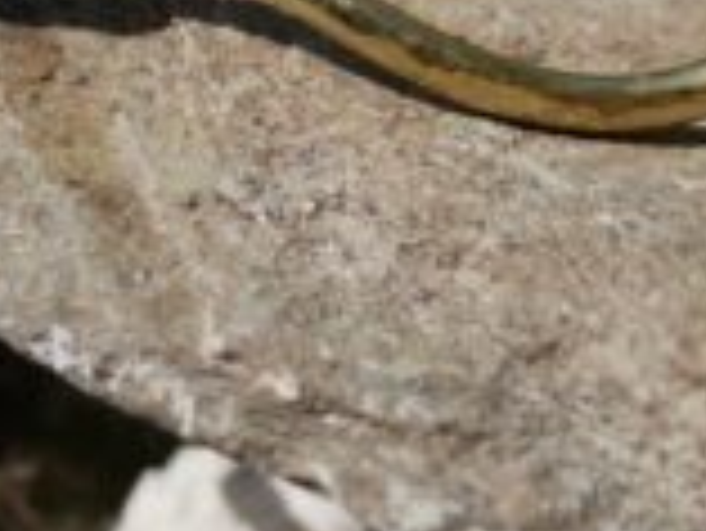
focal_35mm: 191
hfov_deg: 10.3
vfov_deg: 7.7
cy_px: -133
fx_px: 3898
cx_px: 508
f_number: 5
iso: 200
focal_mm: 25
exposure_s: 1/1300
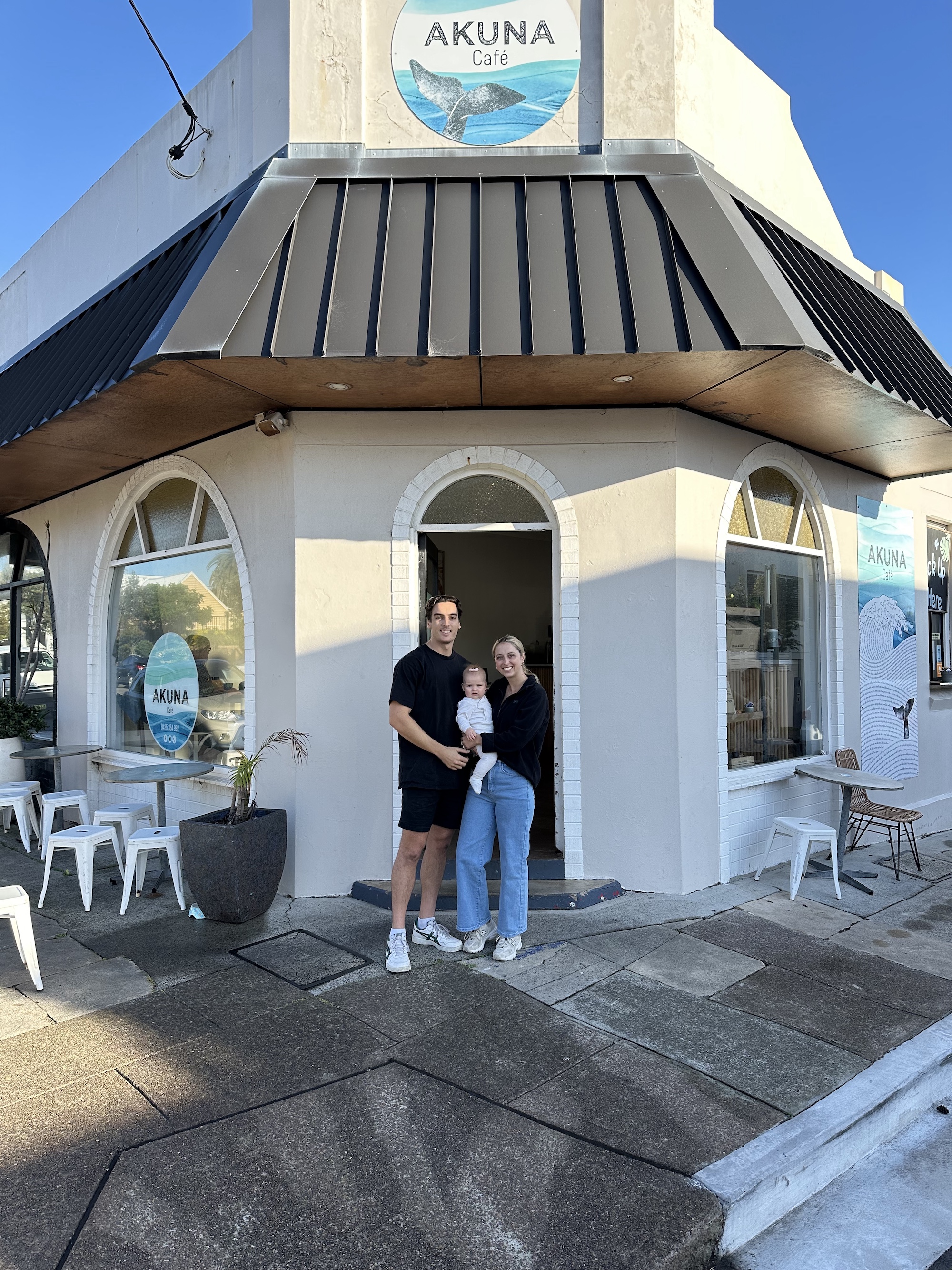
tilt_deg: +1.8
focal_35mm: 24
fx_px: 880
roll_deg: +0.8
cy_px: 635
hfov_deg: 56.8
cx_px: 476
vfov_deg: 71.6
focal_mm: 6.86
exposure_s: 1/1040
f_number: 1.78
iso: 80
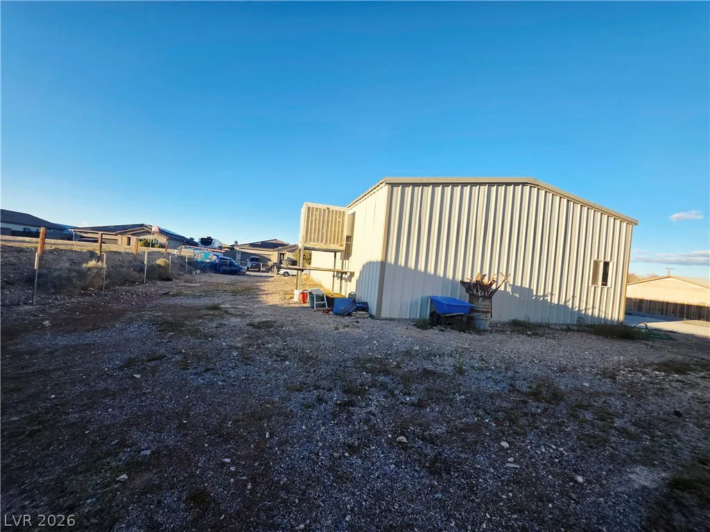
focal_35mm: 13
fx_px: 267
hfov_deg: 106.2
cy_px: 266
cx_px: 355
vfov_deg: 89.9
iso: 80
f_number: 1.9
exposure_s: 1/2000
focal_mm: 2.2
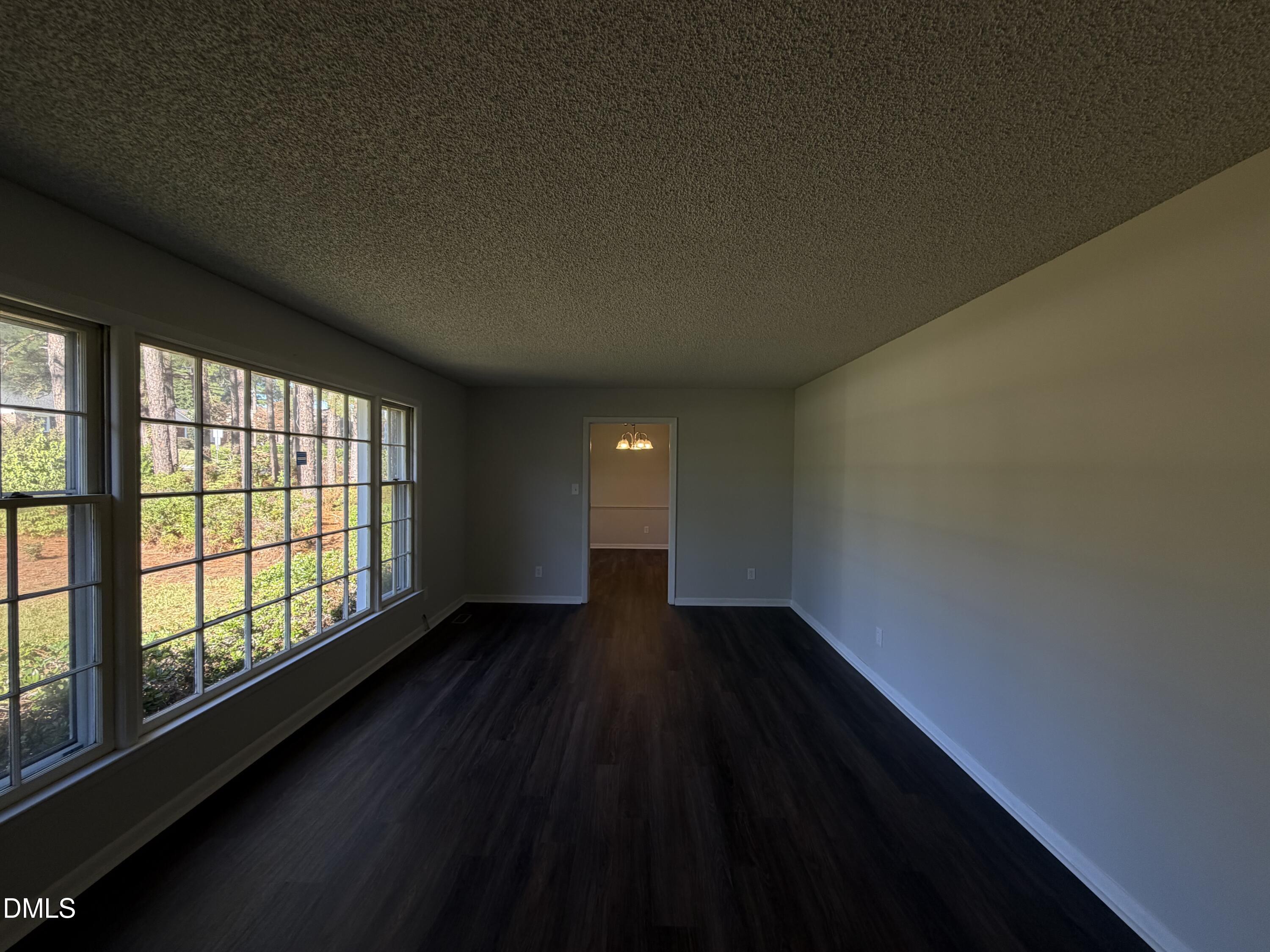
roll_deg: -0.1
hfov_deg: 102.1
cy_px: 476
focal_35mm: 14
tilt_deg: -1.1
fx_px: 514
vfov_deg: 85.7
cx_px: 635
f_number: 2.2
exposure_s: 1/120
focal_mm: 2.22
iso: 100
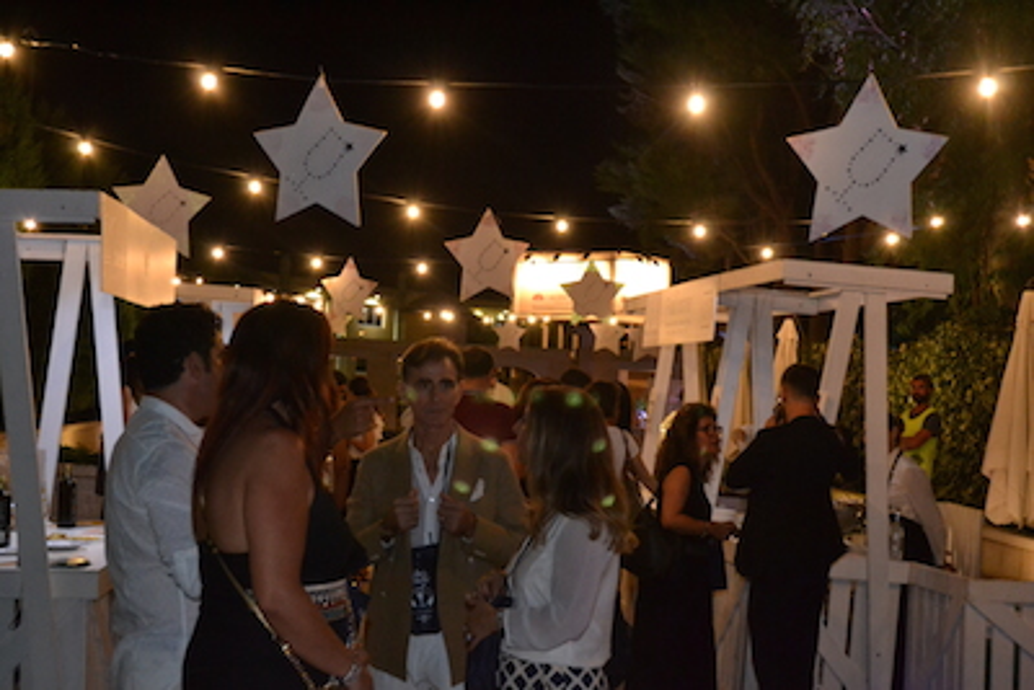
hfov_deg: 35.0
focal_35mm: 57
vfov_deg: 23.8
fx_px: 1638
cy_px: 345
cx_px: 517
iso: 3200
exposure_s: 1/60
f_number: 5
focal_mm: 38
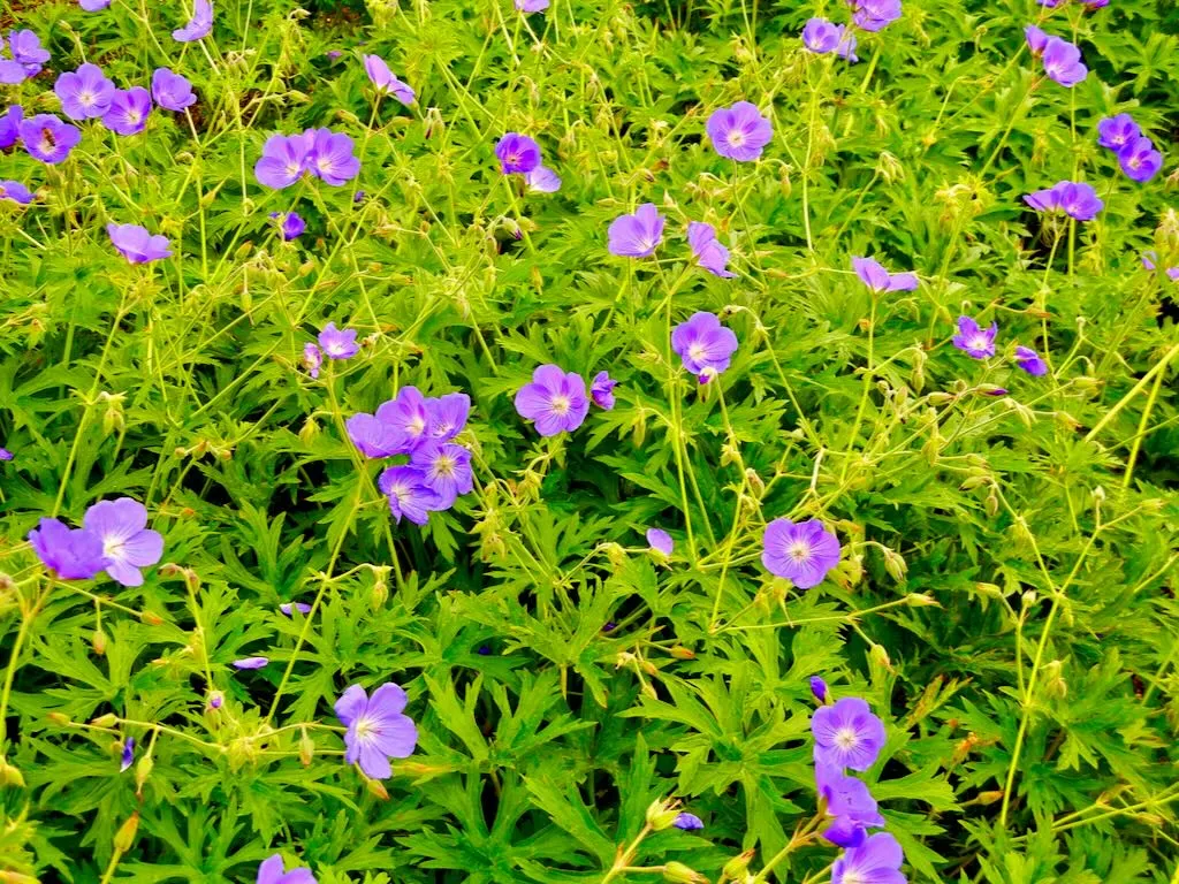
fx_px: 2010
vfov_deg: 24.8
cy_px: 442
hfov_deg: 32.7
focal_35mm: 59
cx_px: 590
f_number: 4
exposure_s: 1/106
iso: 160
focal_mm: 10.6
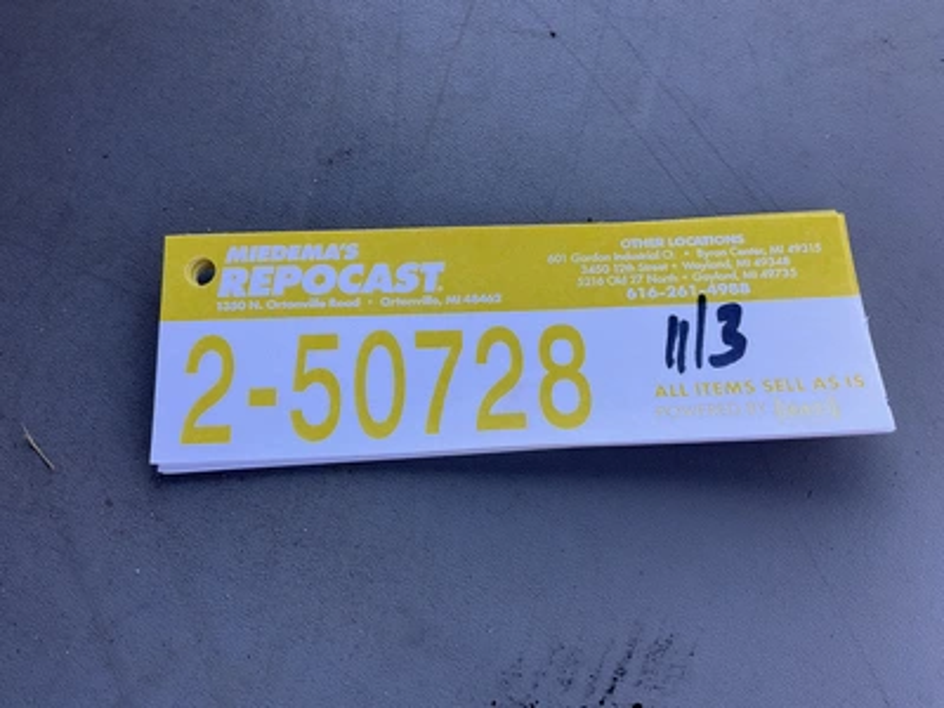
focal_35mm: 29
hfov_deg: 61.7
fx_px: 791
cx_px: 472
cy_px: 354
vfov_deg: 48.2
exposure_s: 1/155
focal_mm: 3
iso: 20
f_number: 1.8
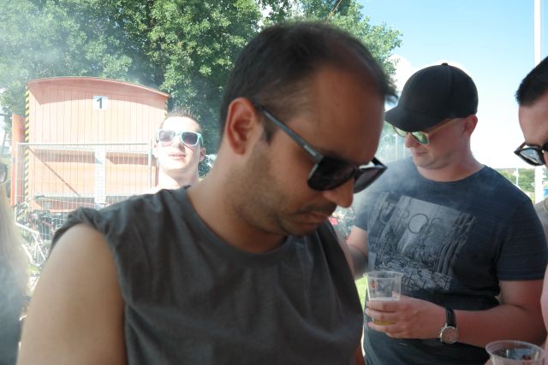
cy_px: 182
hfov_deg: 61.9
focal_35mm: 30
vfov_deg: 43.6
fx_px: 457
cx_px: 274
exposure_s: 1/160
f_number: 5
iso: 100
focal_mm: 20
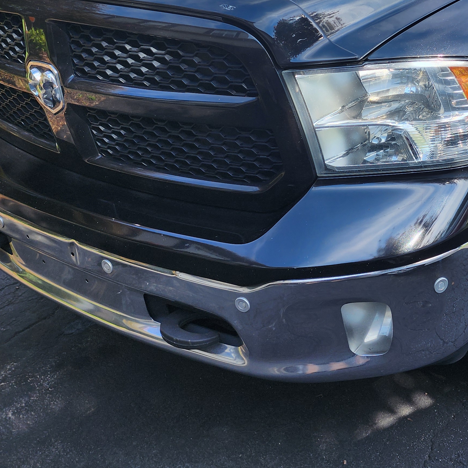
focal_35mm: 47
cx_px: 404
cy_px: 88
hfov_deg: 34.4
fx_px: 719
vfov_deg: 34.8
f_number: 1.8
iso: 12
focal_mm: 6.4
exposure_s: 1/398
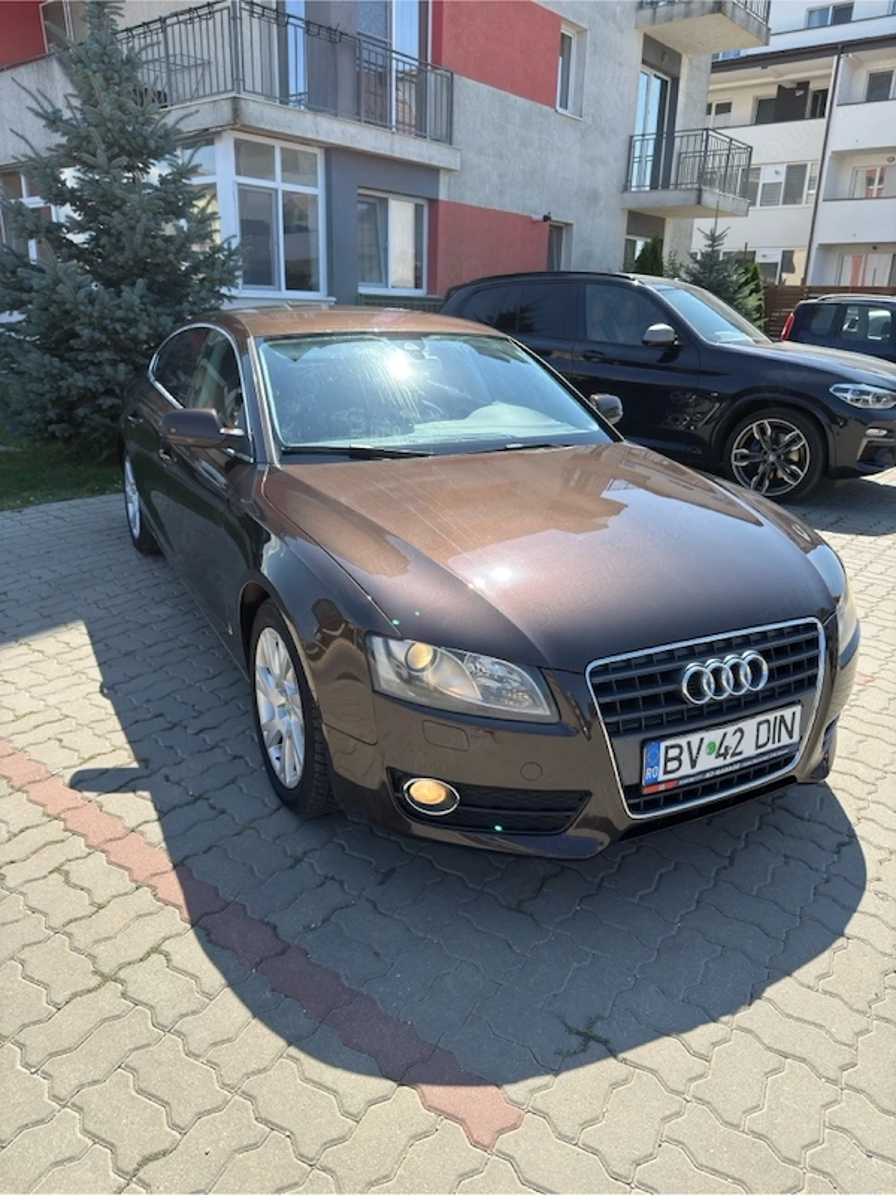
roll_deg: -1.3
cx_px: 448
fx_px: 828
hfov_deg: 56.8
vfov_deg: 71.6
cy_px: 598
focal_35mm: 24
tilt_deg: -18.3
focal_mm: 6.76
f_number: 1.78
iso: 80
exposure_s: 1/2347
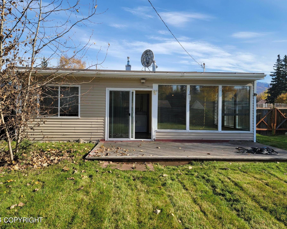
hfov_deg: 66.0
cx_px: 140
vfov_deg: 54.9
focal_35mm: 26
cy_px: 112
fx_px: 221
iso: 16
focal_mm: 6.7
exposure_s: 1/705
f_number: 1.8
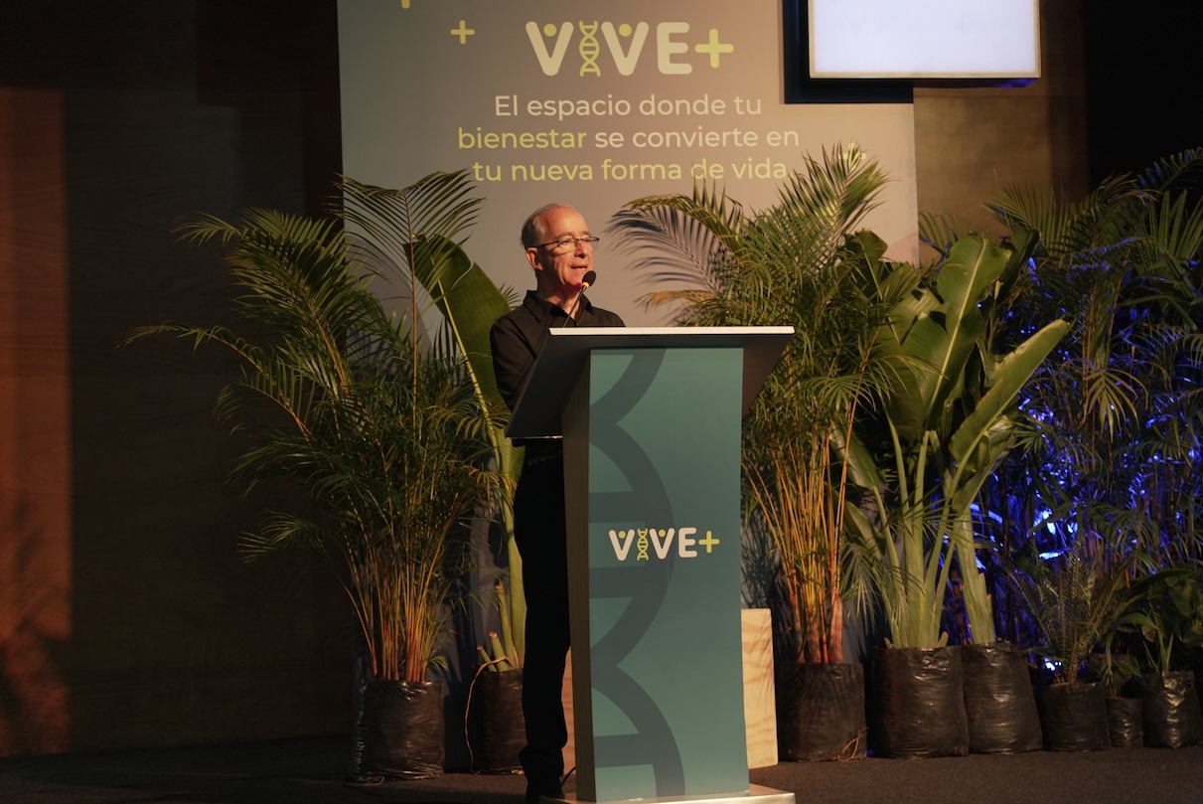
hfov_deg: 28.8
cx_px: 602
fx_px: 2340
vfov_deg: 19.5
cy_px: 402
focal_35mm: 70
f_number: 2.8
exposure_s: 1/60
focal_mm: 70
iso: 1000
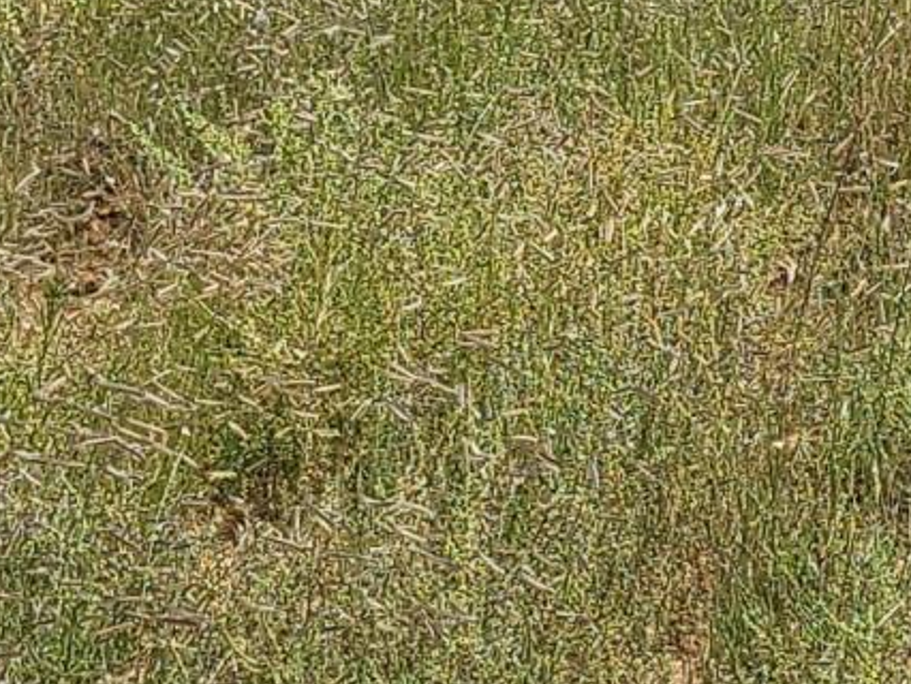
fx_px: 4819
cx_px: 1059
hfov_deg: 10.6
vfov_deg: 8.0
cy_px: -323
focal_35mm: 183
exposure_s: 1/2945
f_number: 1.8
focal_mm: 5.4
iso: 40
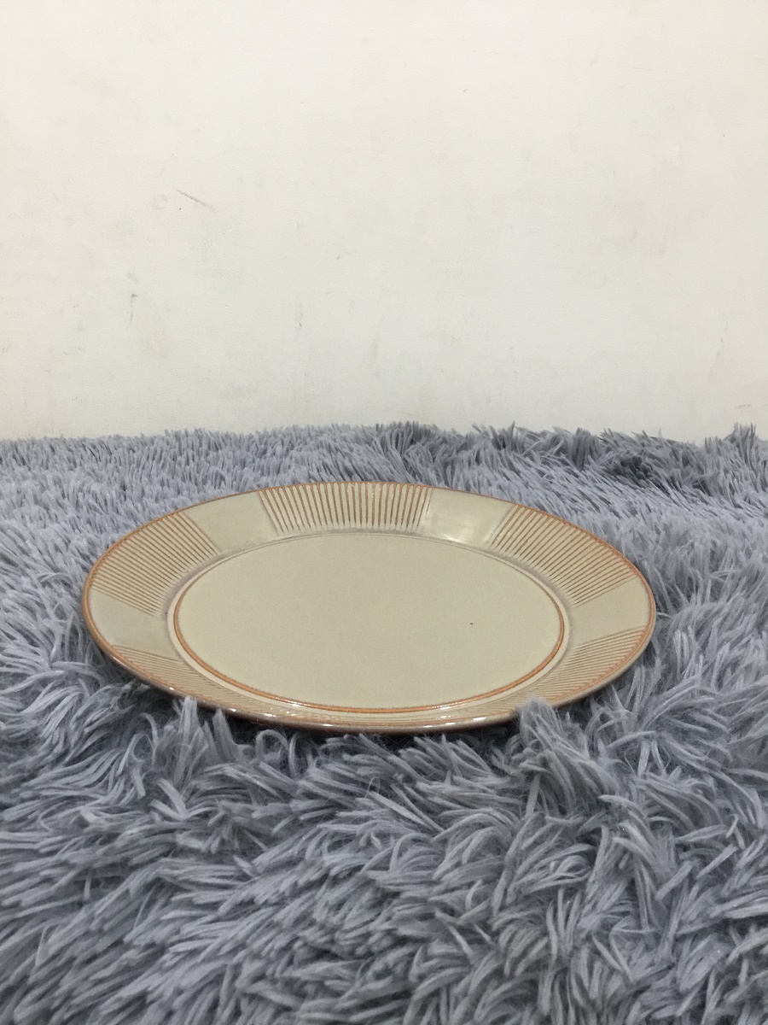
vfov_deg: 58.4
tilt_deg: -21.0
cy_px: 512
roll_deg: +0.7
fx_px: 917
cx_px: 384
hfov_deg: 45.4
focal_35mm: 31
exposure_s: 1/33
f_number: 2.4
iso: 100
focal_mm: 3.3
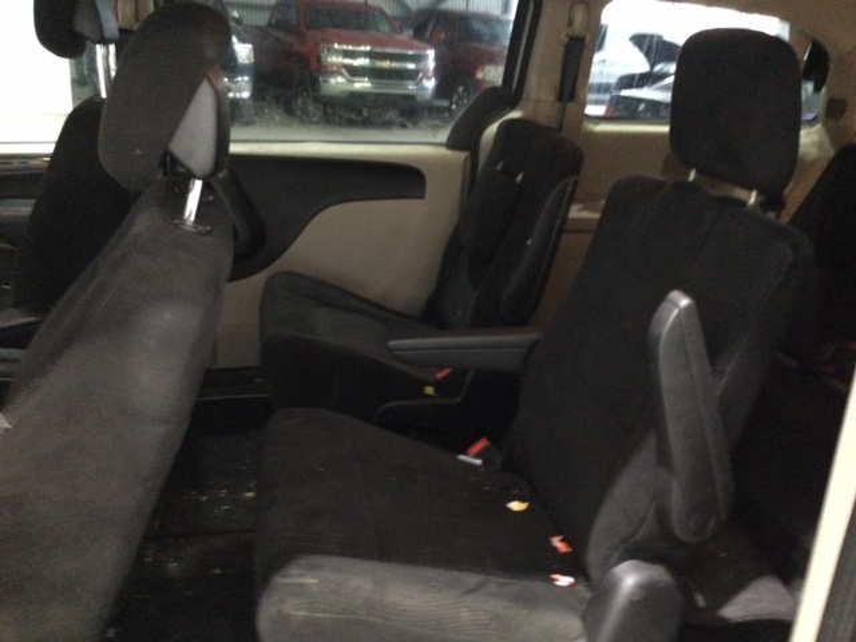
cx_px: 428
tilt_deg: -19.1
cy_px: 321
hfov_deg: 58.4
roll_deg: -5.0
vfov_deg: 45.4
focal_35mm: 31
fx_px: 767
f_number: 2.4
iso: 640
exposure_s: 1/15
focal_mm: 3.3
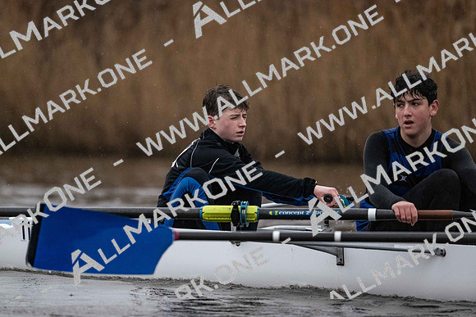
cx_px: 238
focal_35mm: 400
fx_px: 5290
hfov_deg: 5.2
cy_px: 158
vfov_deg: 3.4
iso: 6400
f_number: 4.5
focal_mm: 400
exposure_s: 1/1600
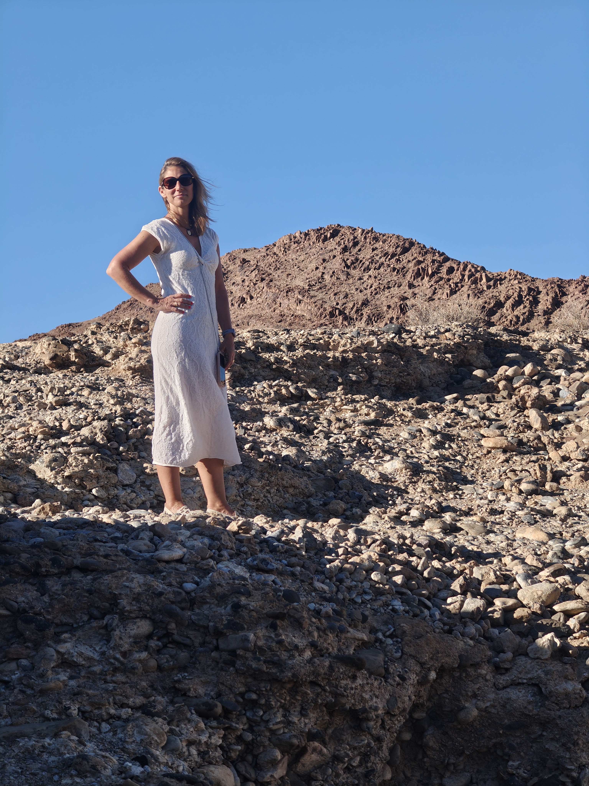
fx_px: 1588
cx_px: 294
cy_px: 393
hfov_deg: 21.0
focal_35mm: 70
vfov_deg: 27.8
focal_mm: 13.3
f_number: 2.55
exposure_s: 1/750
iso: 71
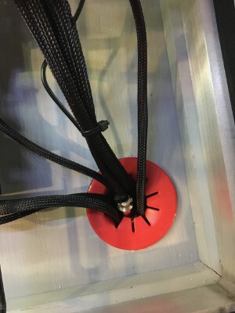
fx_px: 262
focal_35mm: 29
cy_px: 156
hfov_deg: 48.2
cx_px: 118
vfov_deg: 61.7
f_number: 2.2
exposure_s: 1/15
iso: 320
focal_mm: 4.15
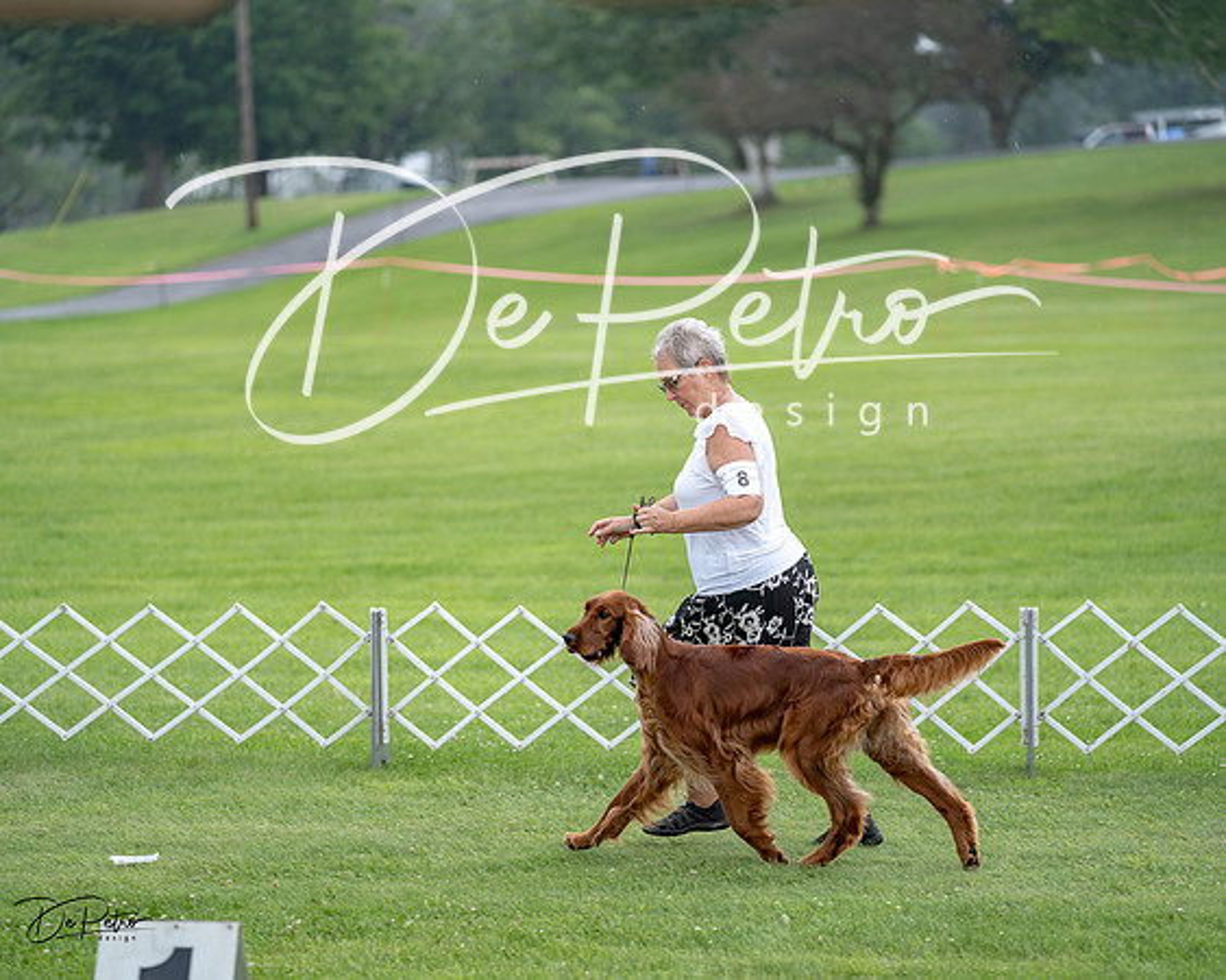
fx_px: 4984
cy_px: 490
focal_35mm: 137
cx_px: 613
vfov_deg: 11.2
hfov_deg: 14.0
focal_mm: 122
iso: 100
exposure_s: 1/500
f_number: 2.8
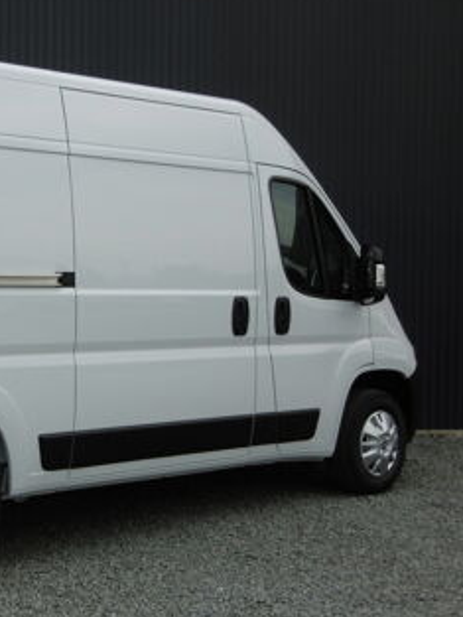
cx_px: -8
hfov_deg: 21.4
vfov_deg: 29.4
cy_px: 309
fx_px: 1176
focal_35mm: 66
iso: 100
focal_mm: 7.7
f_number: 9.7
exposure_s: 1/200
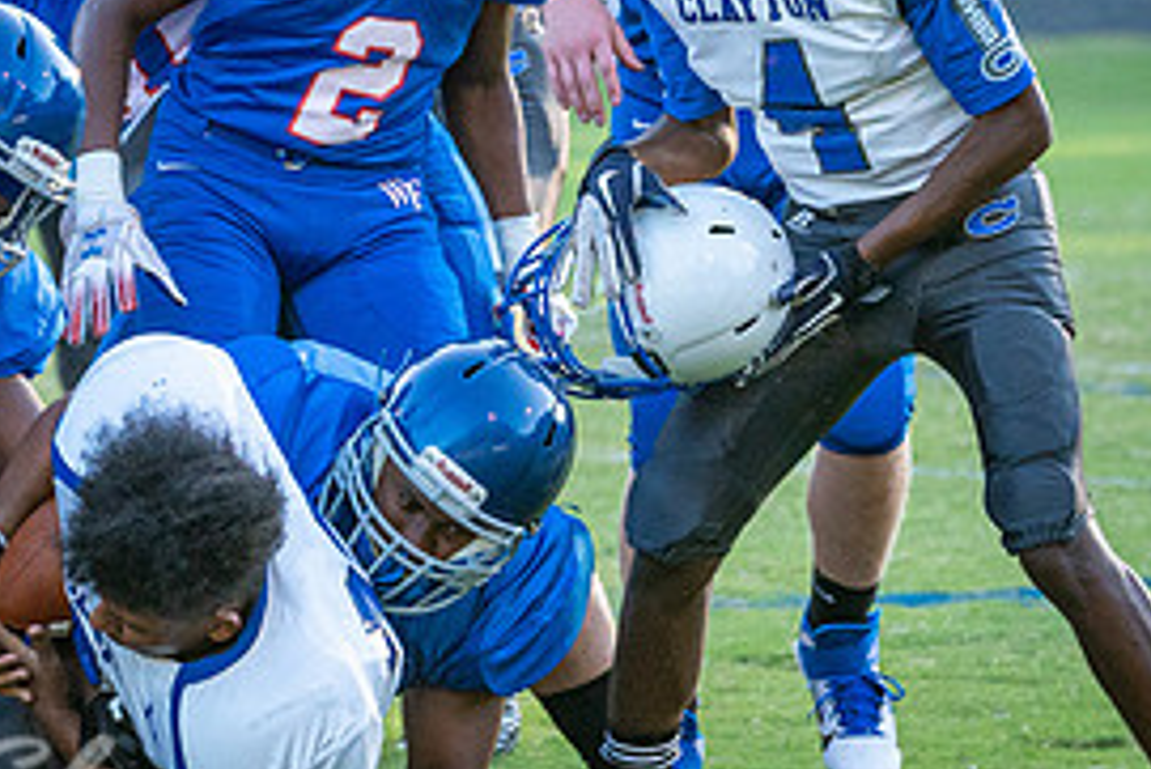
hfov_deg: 3.4
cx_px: 225
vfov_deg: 2.3
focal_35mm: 599
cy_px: 313
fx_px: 19161
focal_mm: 194
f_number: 5.6
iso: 2000
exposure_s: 1/1000
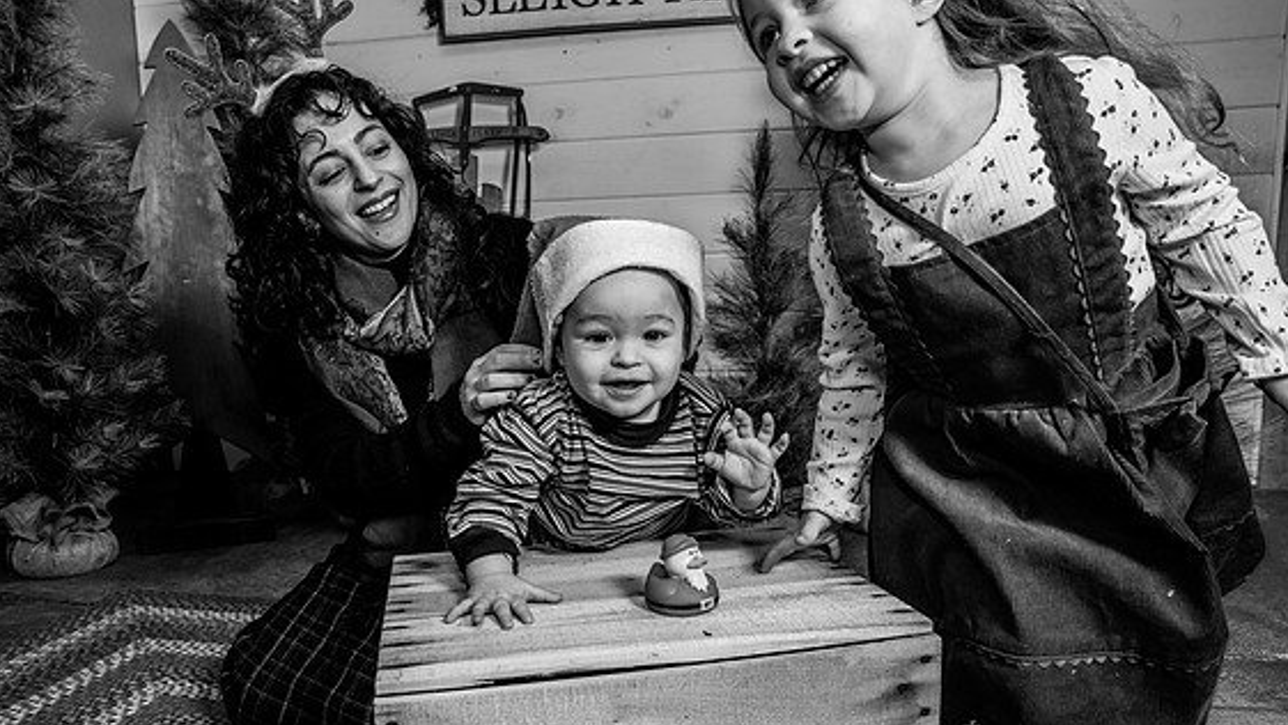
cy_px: 437
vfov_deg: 44.2
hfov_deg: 71.9
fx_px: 888
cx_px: 638
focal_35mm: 26
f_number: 5.6
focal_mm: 24
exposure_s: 1/250
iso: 250
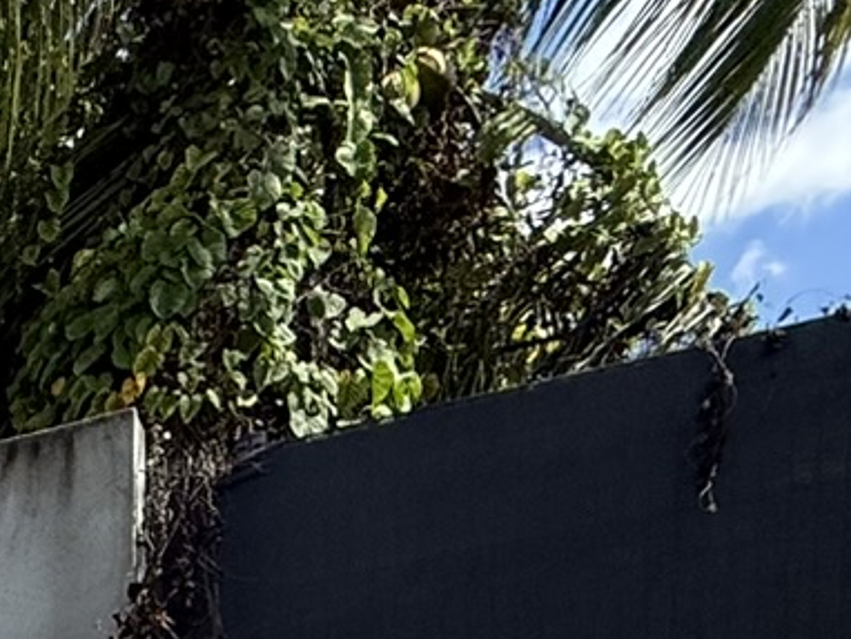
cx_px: -777
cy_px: 1356
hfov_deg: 18.6
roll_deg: +3.0
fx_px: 1845
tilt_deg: -6.2
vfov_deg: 15.1
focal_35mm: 75
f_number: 2.2
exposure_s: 1/1848
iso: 50
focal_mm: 2.22
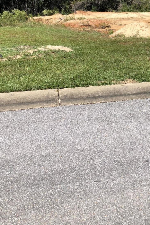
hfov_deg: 25.1
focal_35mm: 53
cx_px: 119
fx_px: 331
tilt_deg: -8.5
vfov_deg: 35.5
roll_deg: -4.0
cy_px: 27
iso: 20
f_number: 1.8
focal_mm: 3.99
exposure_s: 1/1499
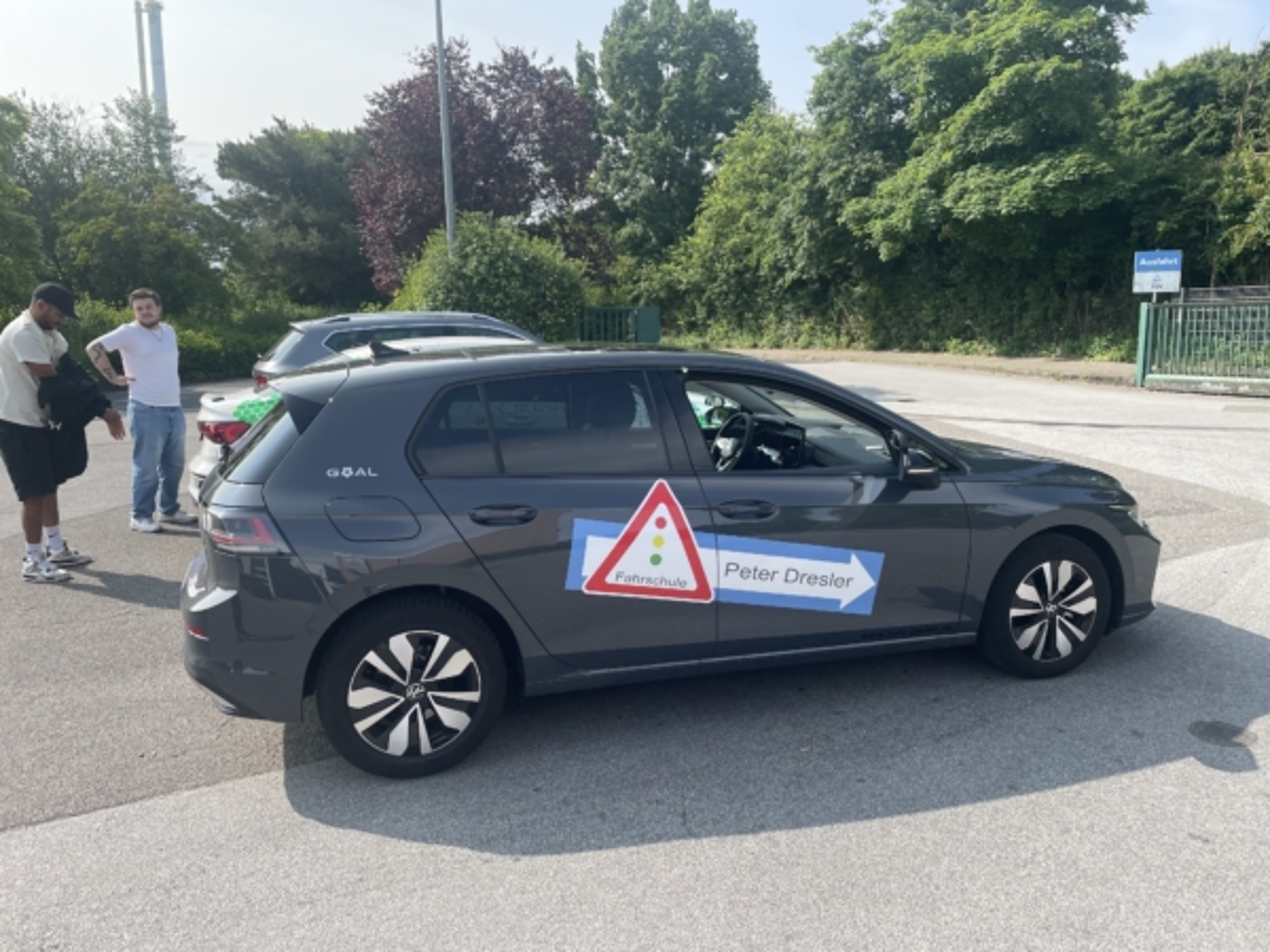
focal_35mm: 26
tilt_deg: -7.9
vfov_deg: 53.1
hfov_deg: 67.3
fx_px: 954
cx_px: 635
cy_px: 476
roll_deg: +1.2
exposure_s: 1/1350
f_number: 1.6
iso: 32
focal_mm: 4.2
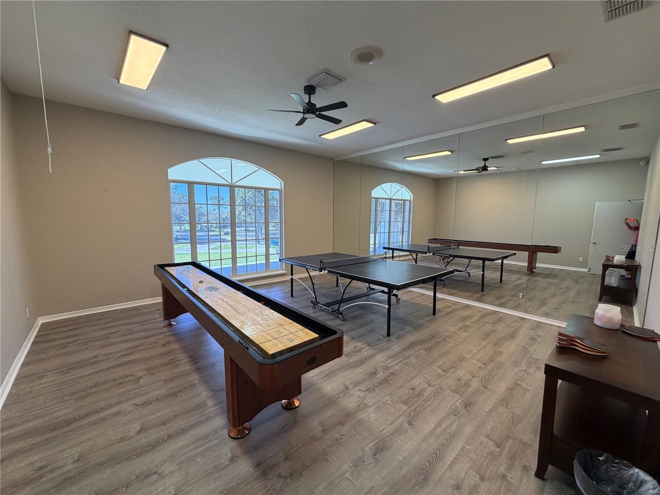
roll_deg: -1.0
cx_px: 330
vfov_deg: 85.7
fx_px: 267
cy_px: 248
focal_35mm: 14
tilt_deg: -7.3
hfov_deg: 102.1
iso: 160
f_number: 2.2
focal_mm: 2.22
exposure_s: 1/120
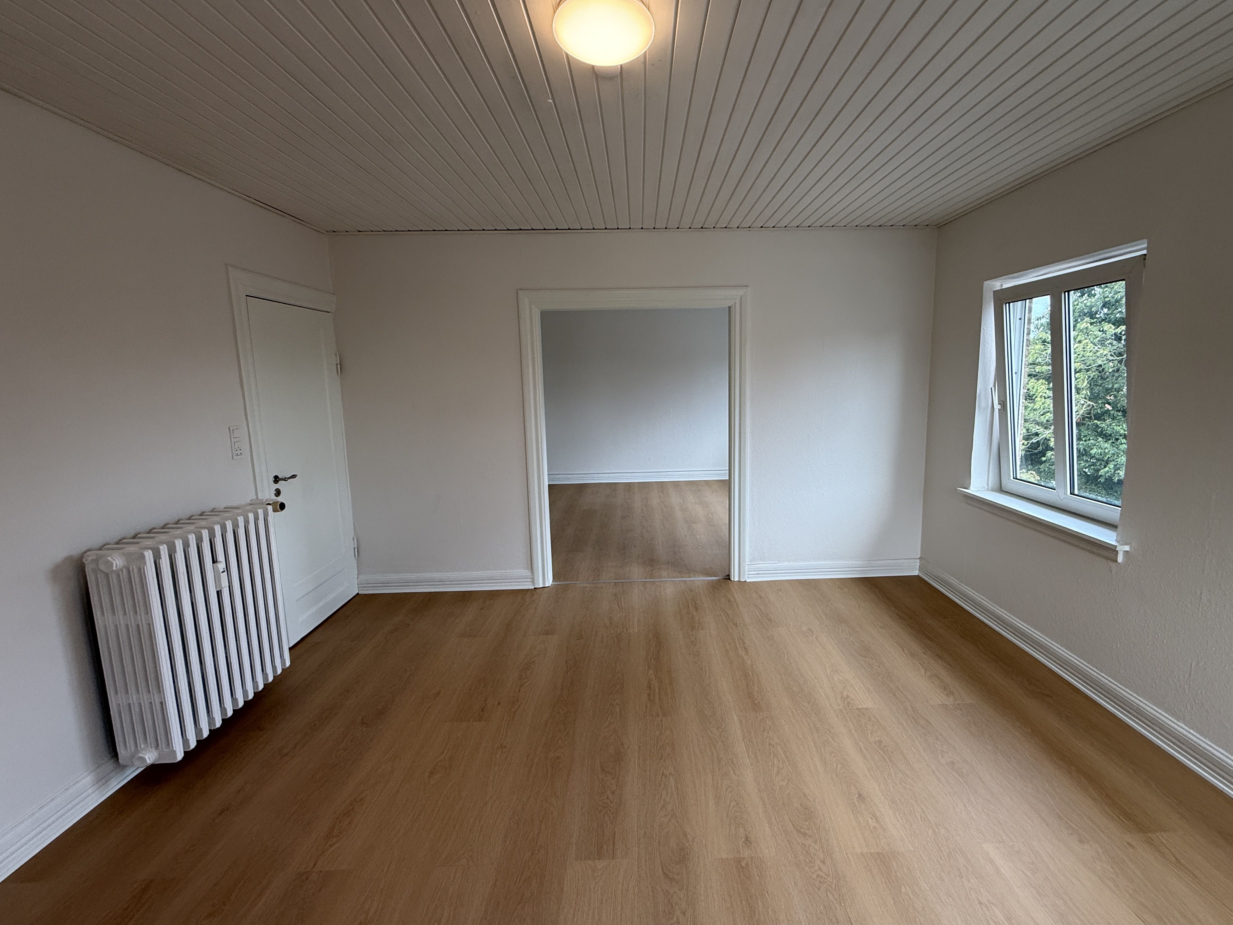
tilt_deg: -7.6
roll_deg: +1.2
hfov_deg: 98.0
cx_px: 655
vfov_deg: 81.7
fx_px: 534
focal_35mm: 15
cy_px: 449
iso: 100
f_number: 2.2
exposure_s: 1/100
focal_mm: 2.22
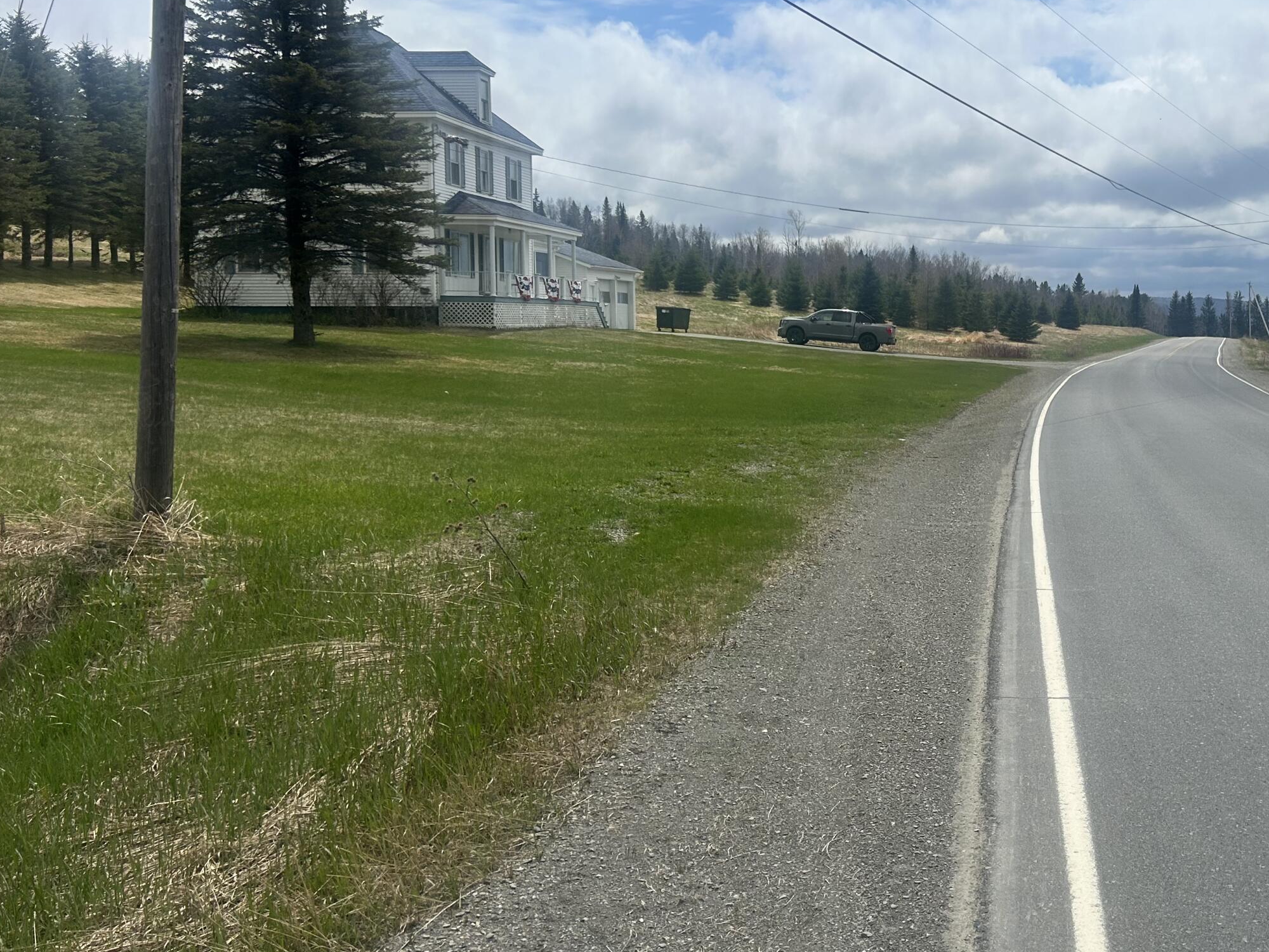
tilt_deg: -3.2
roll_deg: +0.5
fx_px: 1430
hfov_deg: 46.3
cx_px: 937
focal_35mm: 39
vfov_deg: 36.7
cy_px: 400
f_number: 1.5
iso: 50
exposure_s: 1/12658
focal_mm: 5.7
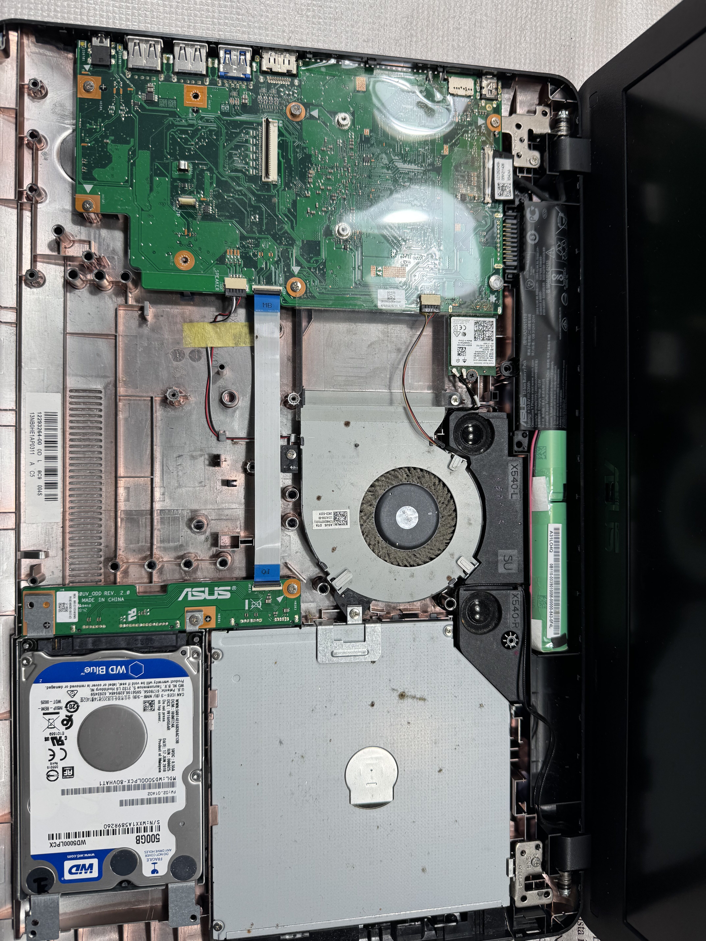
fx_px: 653
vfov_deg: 71.6
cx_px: 353
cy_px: 470
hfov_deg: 56.8
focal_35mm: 24
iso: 64
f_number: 1.78
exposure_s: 1/202
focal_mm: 6.76
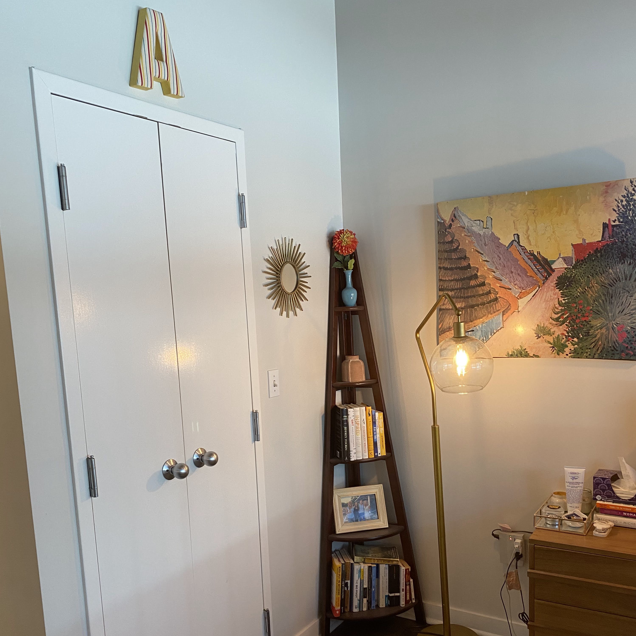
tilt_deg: -7.4
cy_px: 393
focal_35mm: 31
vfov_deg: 52.0
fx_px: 644
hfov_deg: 52.5
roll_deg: +3.1
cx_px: 318
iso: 100
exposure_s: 1/60
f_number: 1.8
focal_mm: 4.25
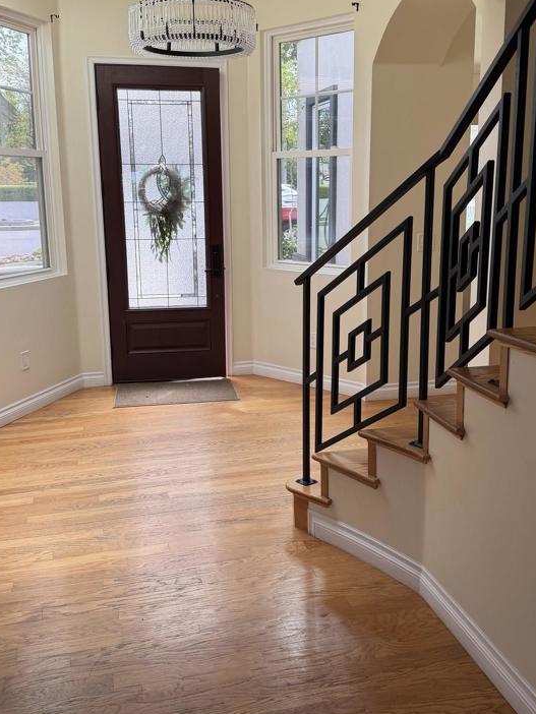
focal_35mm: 35
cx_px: 283
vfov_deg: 52.5
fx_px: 722
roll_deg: +0.1
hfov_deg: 40.7
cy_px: 317
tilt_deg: -11.1
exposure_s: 1/246
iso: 80
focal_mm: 6.76
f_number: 1.78
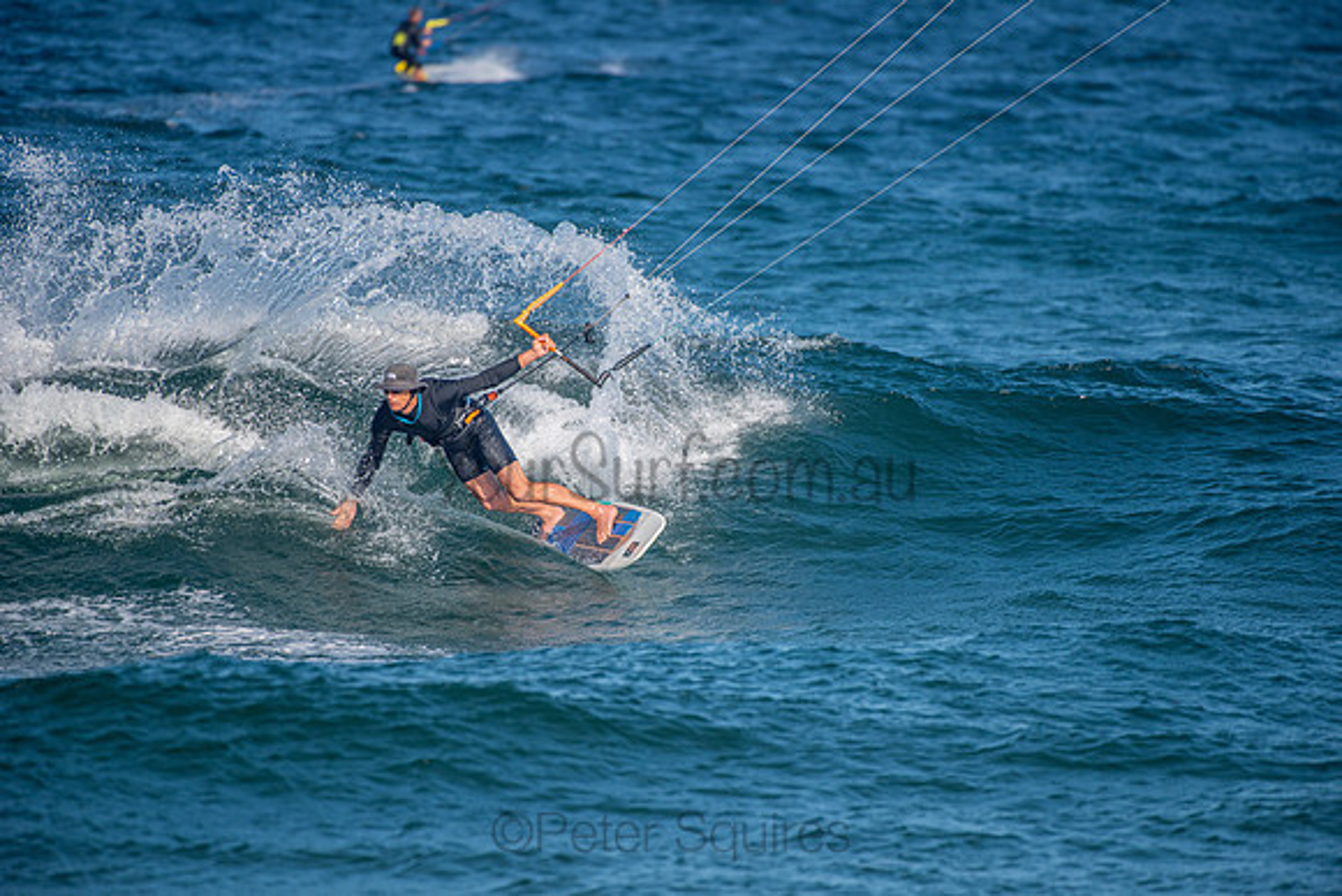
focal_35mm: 500
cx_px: 671
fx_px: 18642
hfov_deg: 4.1
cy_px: 448
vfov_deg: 2.8
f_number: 5.6
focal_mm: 500
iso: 200
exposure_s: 1/1600
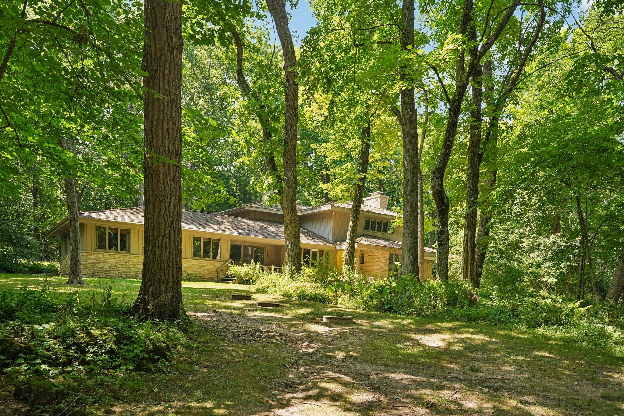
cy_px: 208
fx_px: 503
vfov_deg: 45.0
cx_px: 312
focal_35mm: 29
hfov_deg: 63.7
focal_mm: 29
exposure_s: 1/60
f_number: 4
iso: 100
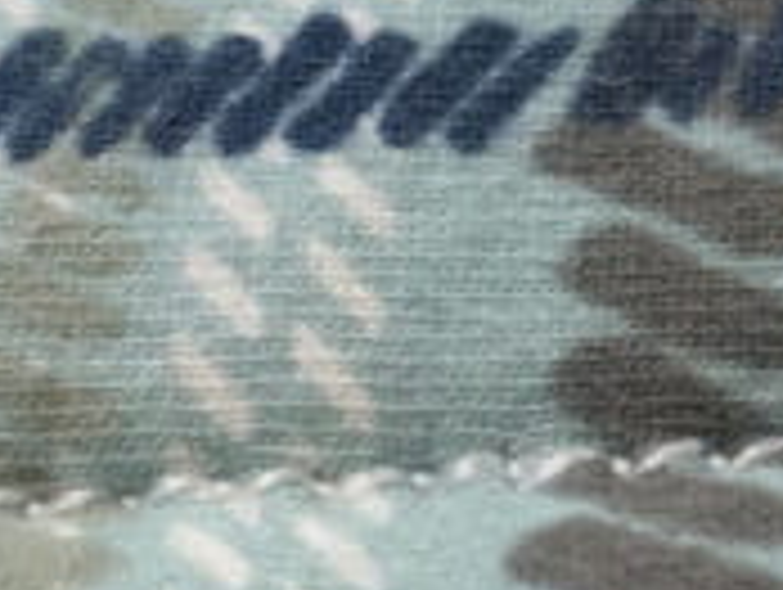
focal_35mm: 133
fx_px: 3013
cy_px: -86
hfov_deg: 14.4
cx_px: 914
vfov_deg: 11.0
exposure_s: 1/120
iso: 40
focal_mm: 4.15
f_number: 2.2
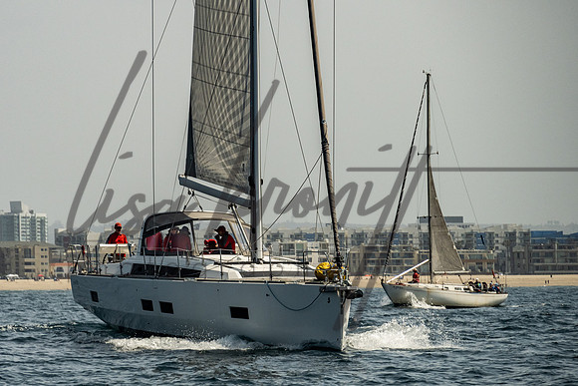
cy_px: 177
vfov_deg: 4.4
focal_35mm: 311
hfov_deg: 6.6
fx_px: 4992
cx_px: 208
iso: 320
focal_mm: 200
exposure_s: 1/2500
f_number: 6.3
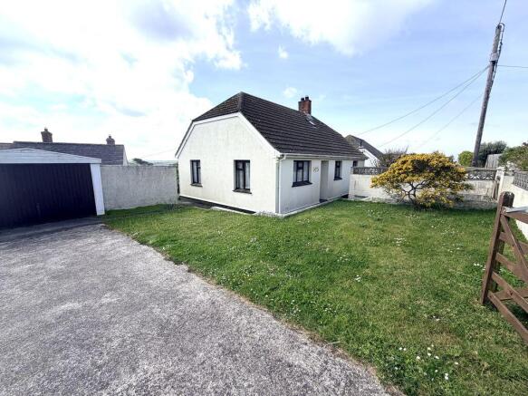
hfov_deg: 102.1
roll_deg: -0.6
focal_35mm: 14
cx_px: 264
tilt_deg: -10.3
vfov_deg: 85.7
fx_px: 213
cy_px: 198
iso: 20
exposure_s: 1/830
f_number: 2.2
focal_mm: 2.22
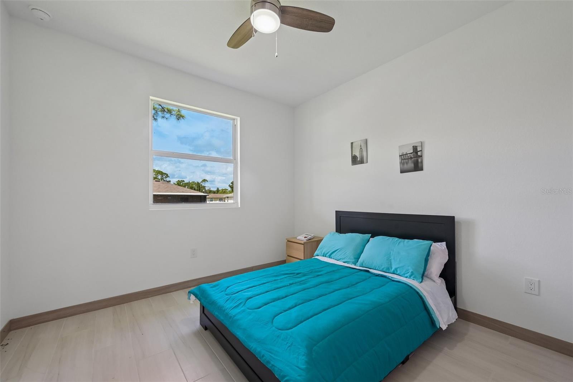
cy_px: 191
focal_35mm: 14
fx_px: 223
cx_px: 286
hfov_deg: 104.3
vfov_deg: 81.2
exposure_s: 1/80
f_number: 8
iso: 400
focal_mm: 14
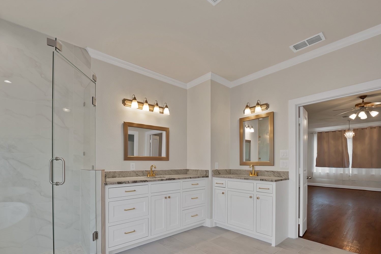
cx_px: 173
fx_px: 169
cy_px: 164
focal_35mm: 16
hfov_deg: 96.5
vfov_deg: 72.1
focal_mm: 12
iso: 640
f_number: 9
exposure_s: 1/13
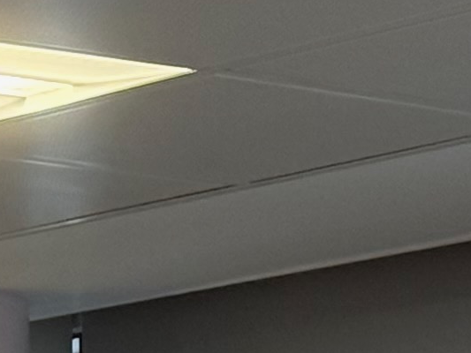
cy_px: 660
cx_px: -253
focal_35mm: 363
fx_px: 4940
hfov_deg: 5.4
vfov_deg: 4.1
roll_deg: +0.4
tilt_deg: +3.6
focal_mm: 6.76
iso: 200
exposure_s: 1/66
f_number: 1.78
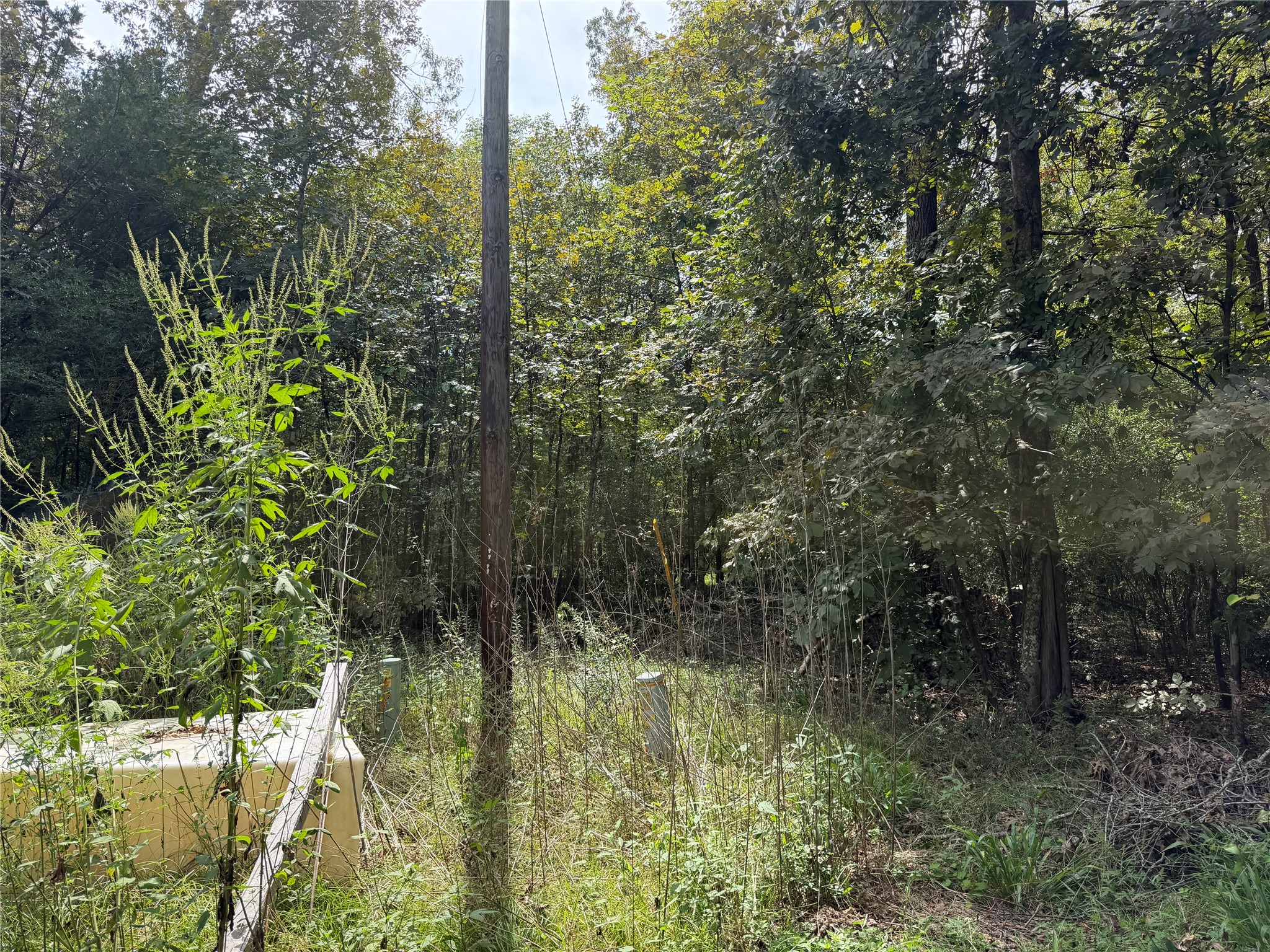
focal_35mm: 24
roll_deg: -0.1
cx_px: 635
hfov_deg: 71.6
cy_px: 476
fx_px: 881
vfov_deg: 56.8
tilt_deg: +4.8
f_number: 1.78
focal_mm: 6.76
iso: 100
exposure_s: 1/1553
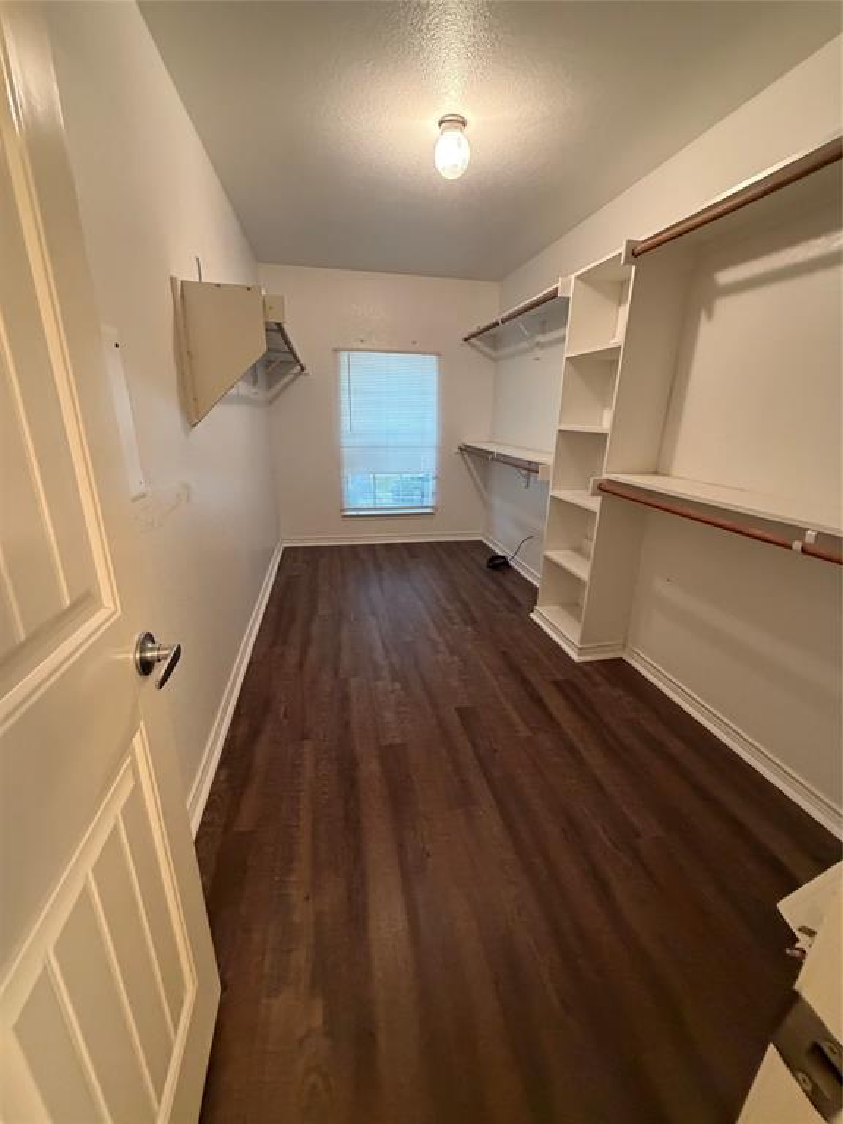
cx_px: 422
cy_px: 562
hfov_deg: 85.7
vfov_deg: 102.1
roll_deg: -1.2
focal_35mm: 14
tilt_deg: -17.1
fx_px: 455
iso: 640
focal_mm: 2.22
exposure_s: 1/60
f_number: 2.2
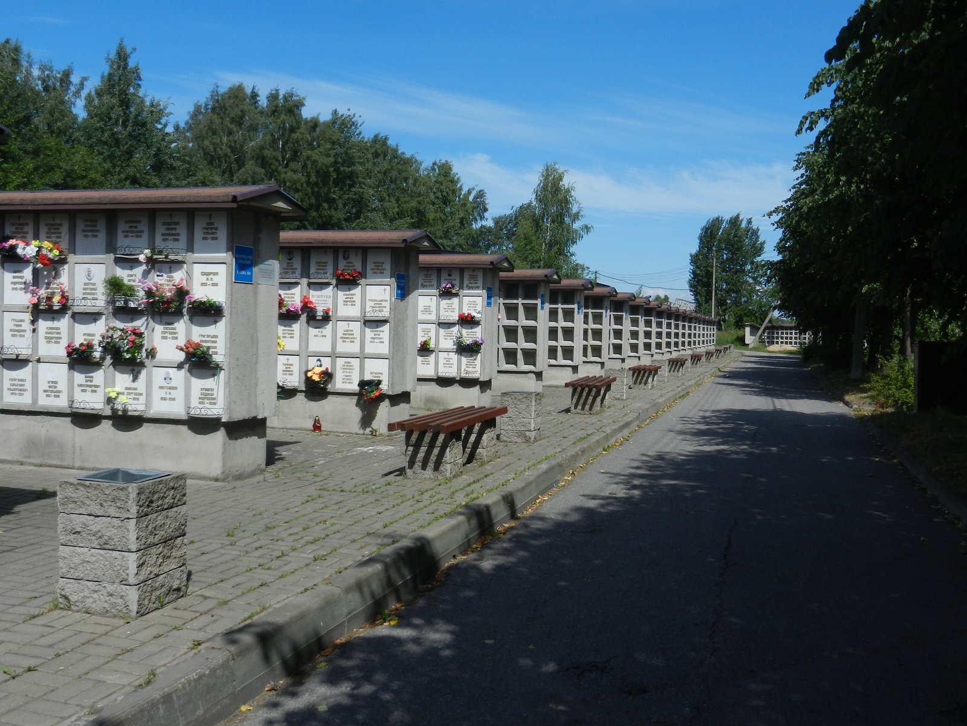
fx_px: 922
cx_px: 484
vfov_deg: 42.9
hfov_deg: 55.4
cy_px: 363
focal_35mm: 33
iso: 160
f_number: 7.6
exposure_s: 1/500
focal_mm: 5.9
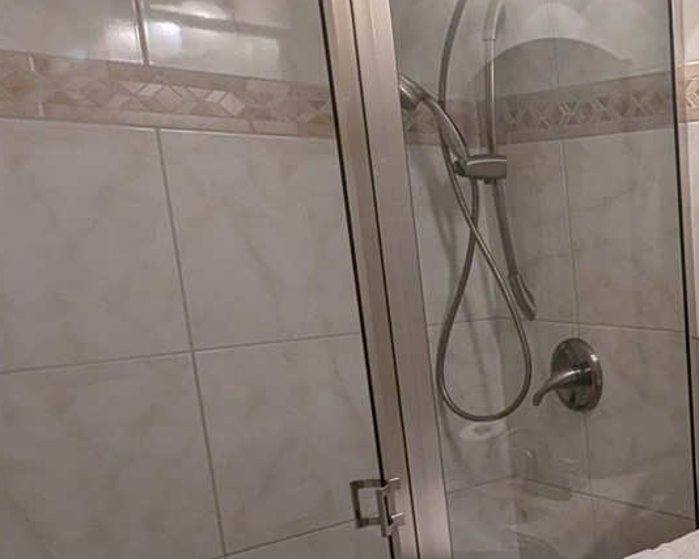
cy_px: 374
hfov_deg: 36.7
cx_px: 842
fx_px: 786
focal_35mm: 38
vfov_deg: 38.7
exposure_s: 1/40
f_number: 2.2
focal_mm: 1.95
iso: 48
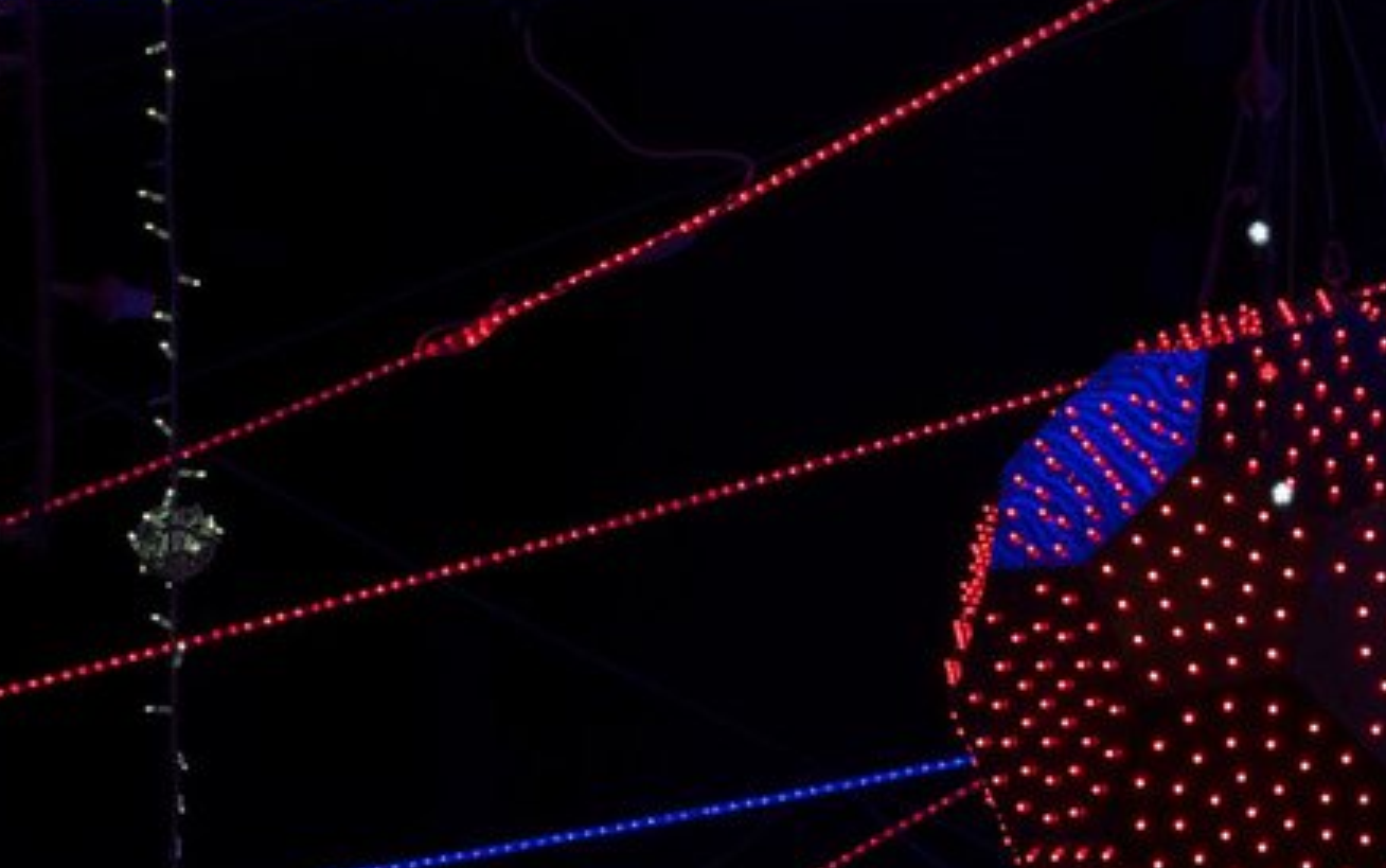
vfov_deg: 3.5
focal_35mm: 374
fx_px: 14134
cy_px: 709
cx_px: 1049
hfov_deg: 5.6
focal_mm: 200
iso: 100
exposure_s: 1/160
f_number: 6.3
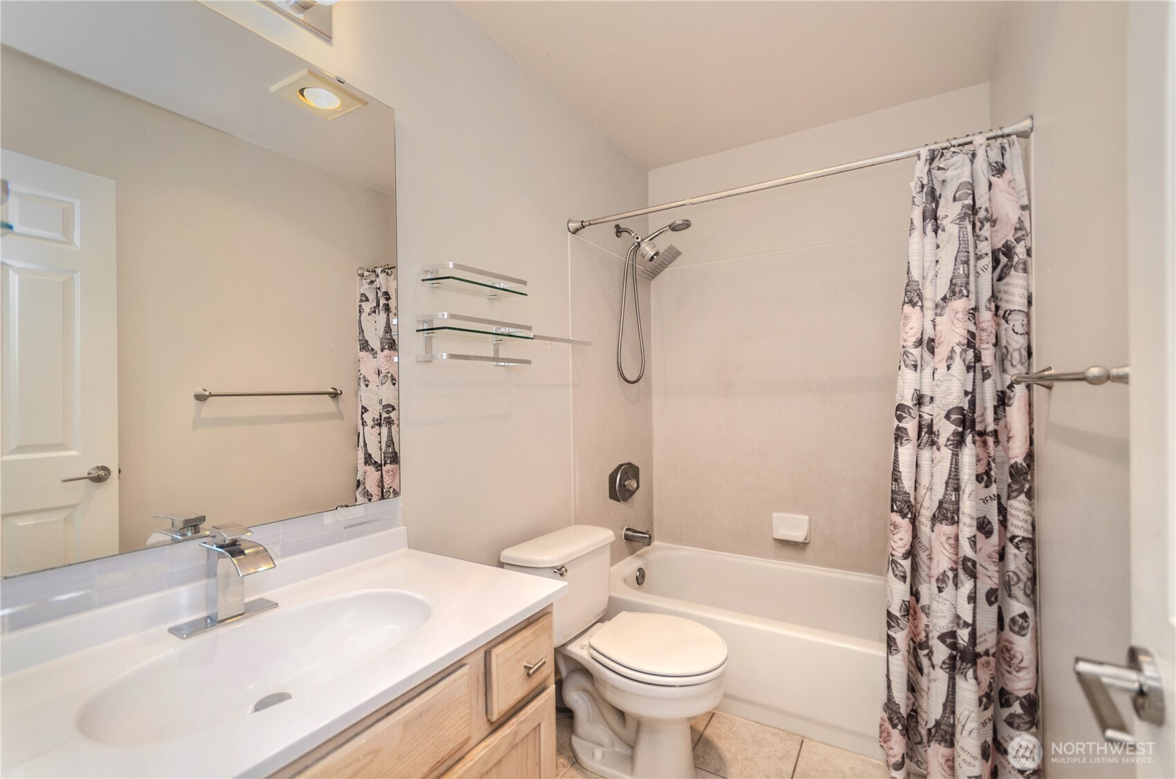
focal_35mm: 15
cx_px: 588
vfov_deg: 77.1
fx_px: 489
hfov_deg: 100.5
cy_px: 390
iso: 100
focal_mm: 10
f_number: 4
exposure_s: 1/60
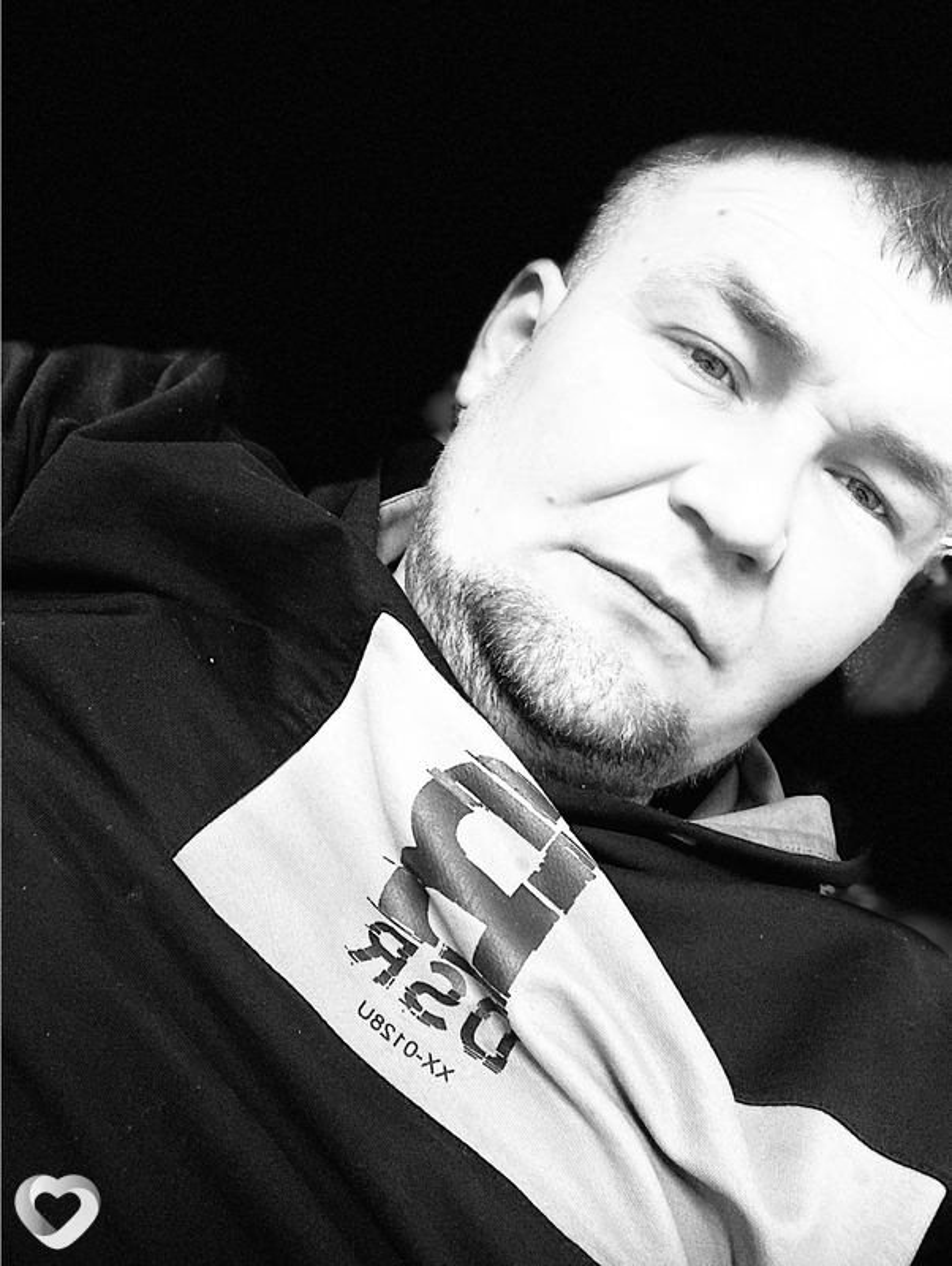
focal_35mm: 32
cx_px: 476
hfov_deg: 44.2
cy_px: 633
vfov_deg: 56.8
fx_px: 1171
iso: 250
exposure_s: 1/33
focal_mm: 2.87
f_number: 2.2
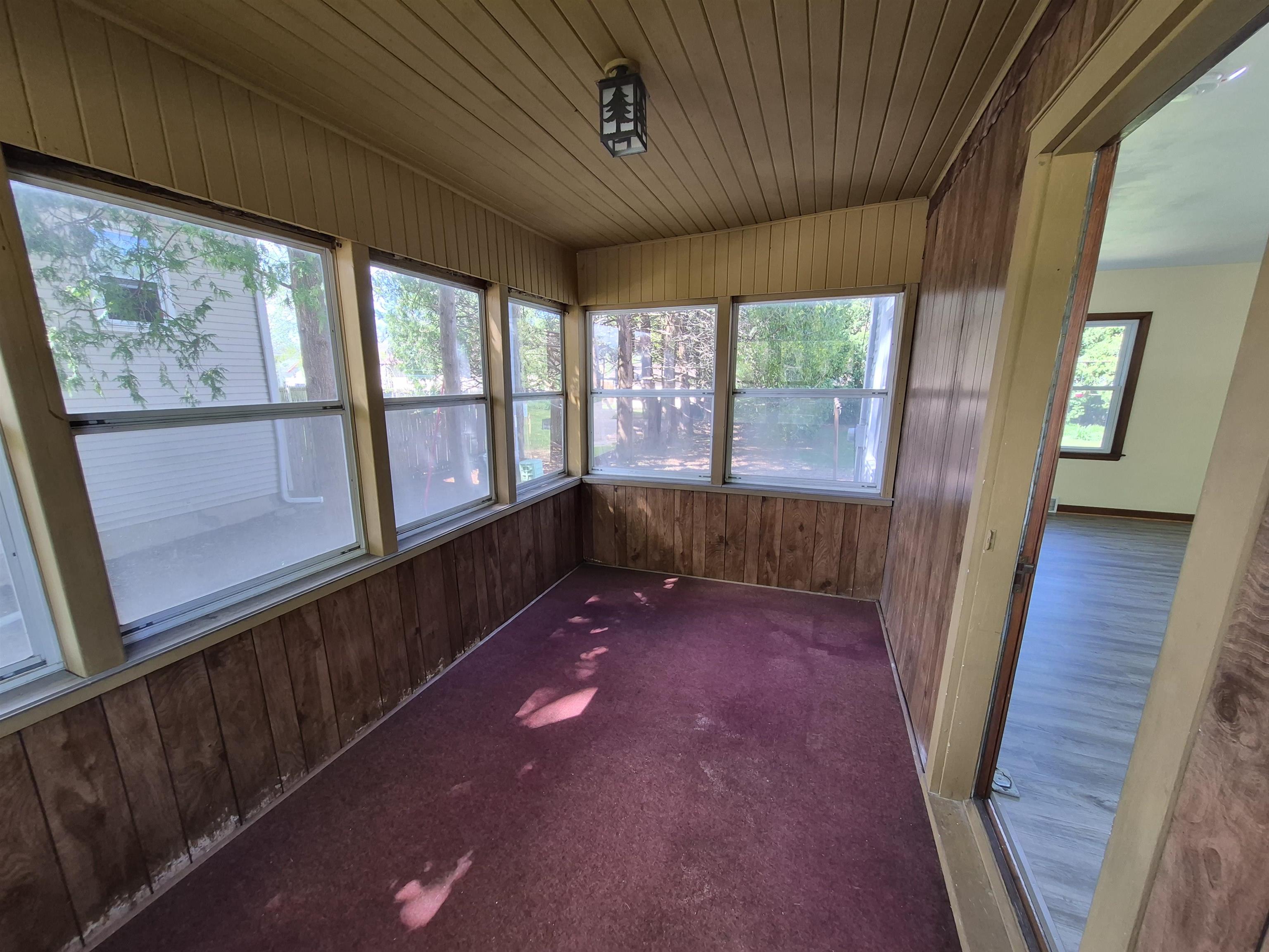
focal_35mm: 13
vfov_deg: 89.9
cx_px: 634
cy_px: 476
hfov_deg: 106.2
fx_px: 477
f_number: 2.2
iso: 100
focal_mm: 1.74
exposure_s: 1/60
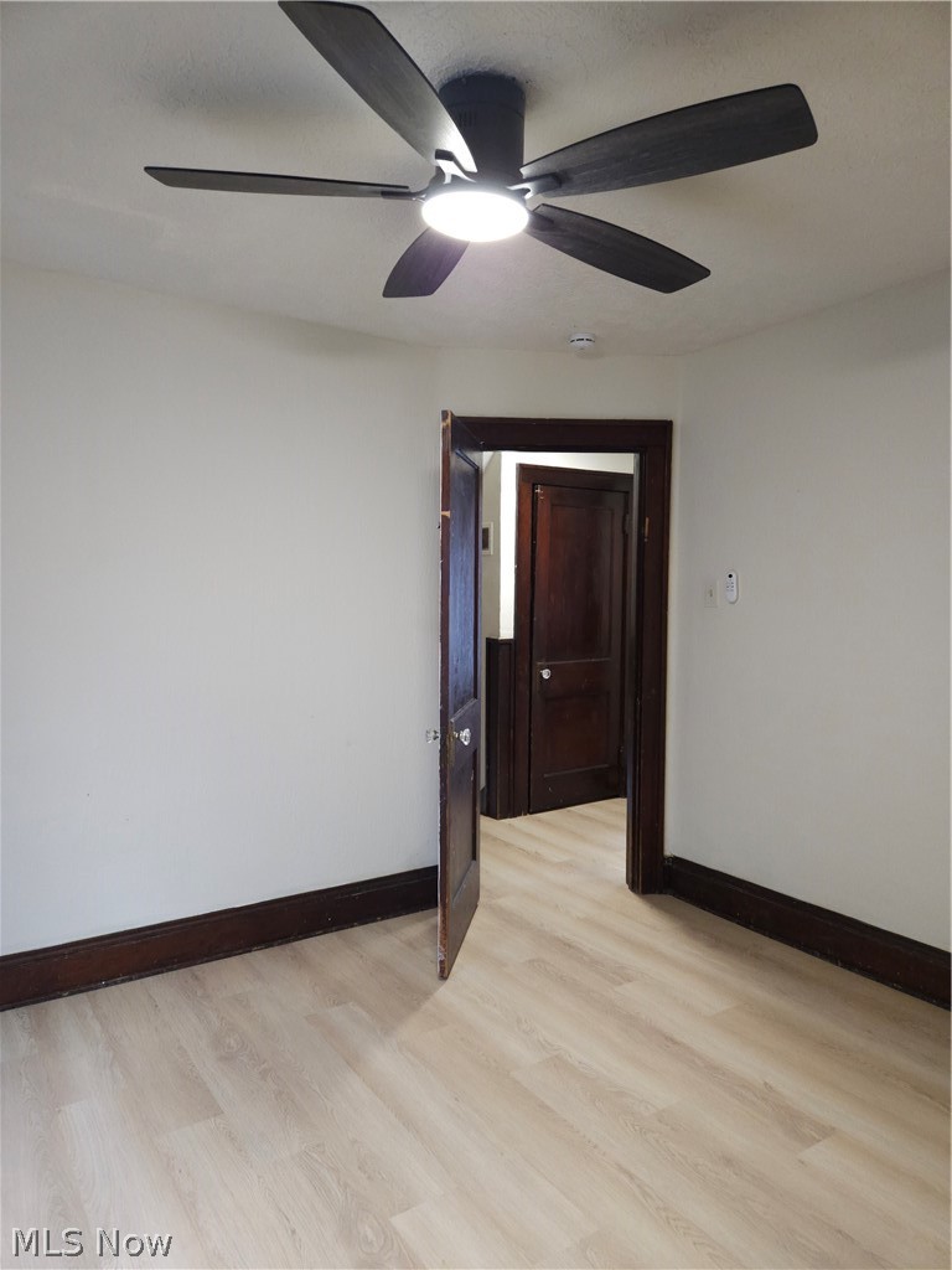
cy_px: 635
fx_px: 843
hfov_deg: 58.9
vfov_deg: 73.9
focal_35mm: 23
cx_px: 476
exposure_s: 1/60
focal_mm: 5.4
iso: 400
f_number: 1.8
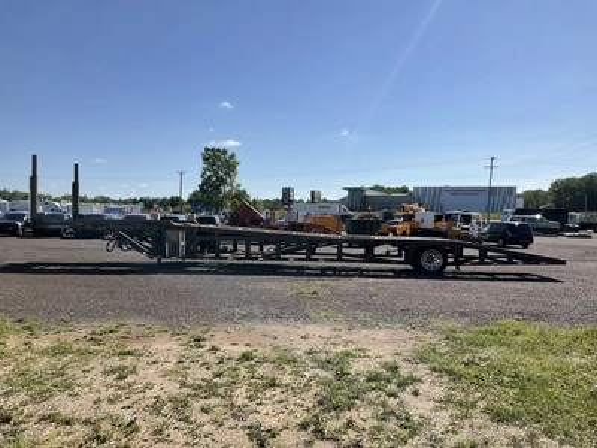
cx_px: 298
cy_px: 224
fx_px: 500
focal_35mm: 29
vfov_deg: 48.2
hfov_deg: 61.7
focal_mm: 3
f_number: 1.8
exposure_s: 1/3322
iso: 25
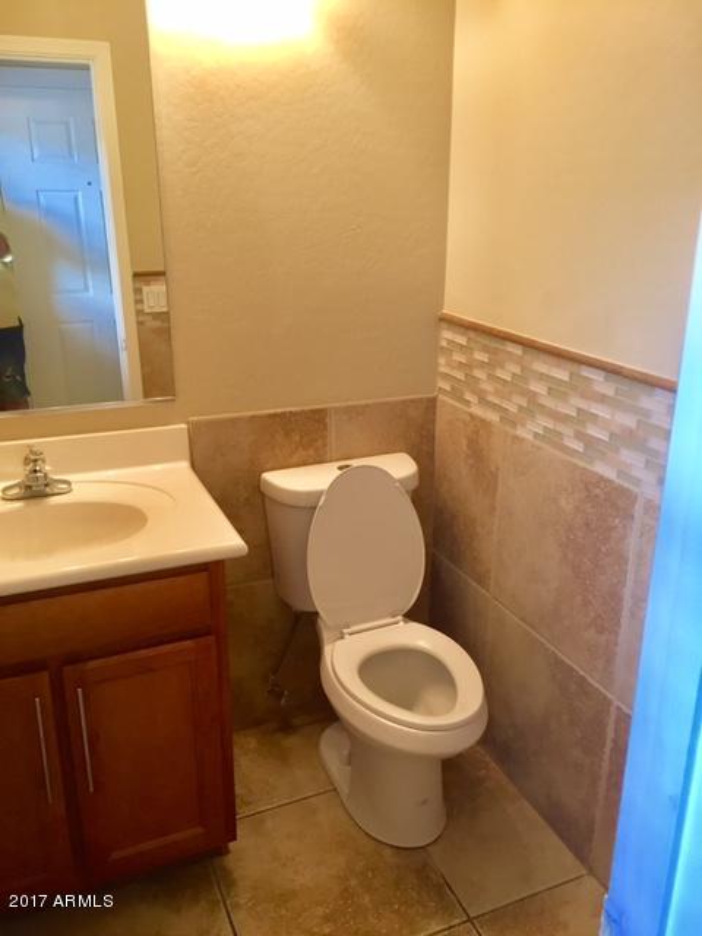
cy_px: 468
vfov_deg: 61.7
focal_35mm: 29
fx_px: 784
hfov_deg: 48.2
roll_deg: -0.4
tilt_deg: -19.4
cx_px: 351
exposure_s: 1/30
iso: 64
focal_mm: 4.15
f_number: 2.2
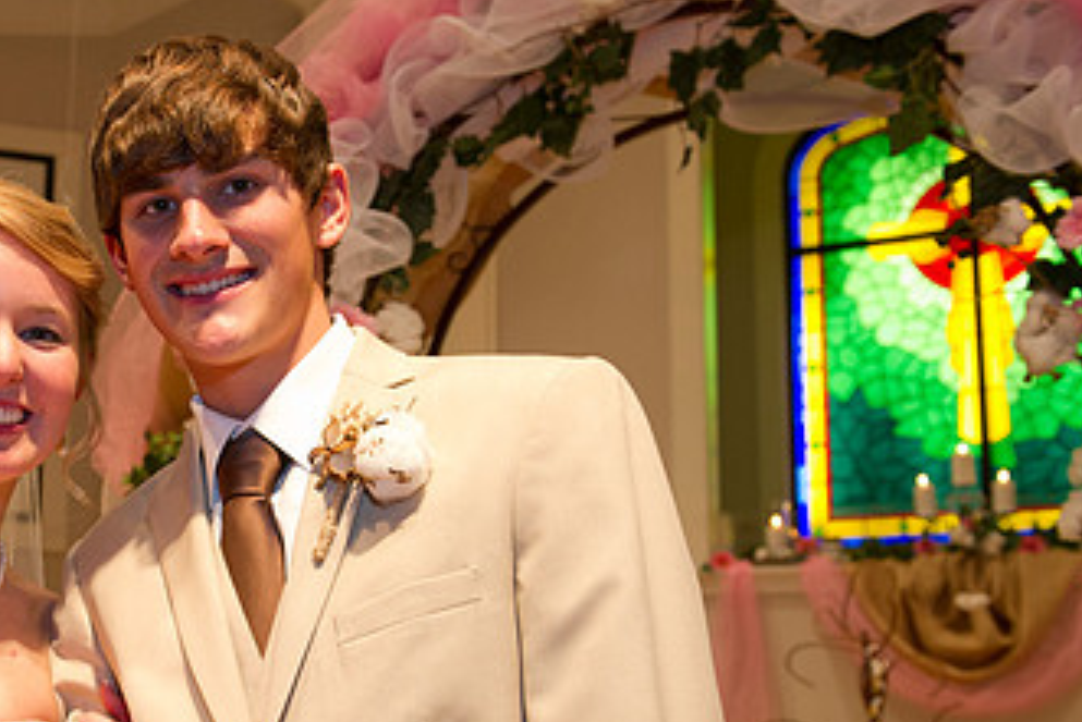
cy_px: 513
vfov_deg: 24.0
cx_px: 212
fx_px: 1684
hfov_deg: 34.5
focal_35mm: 56
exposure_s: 1/125
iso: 1600
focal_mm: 32
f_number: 4.5
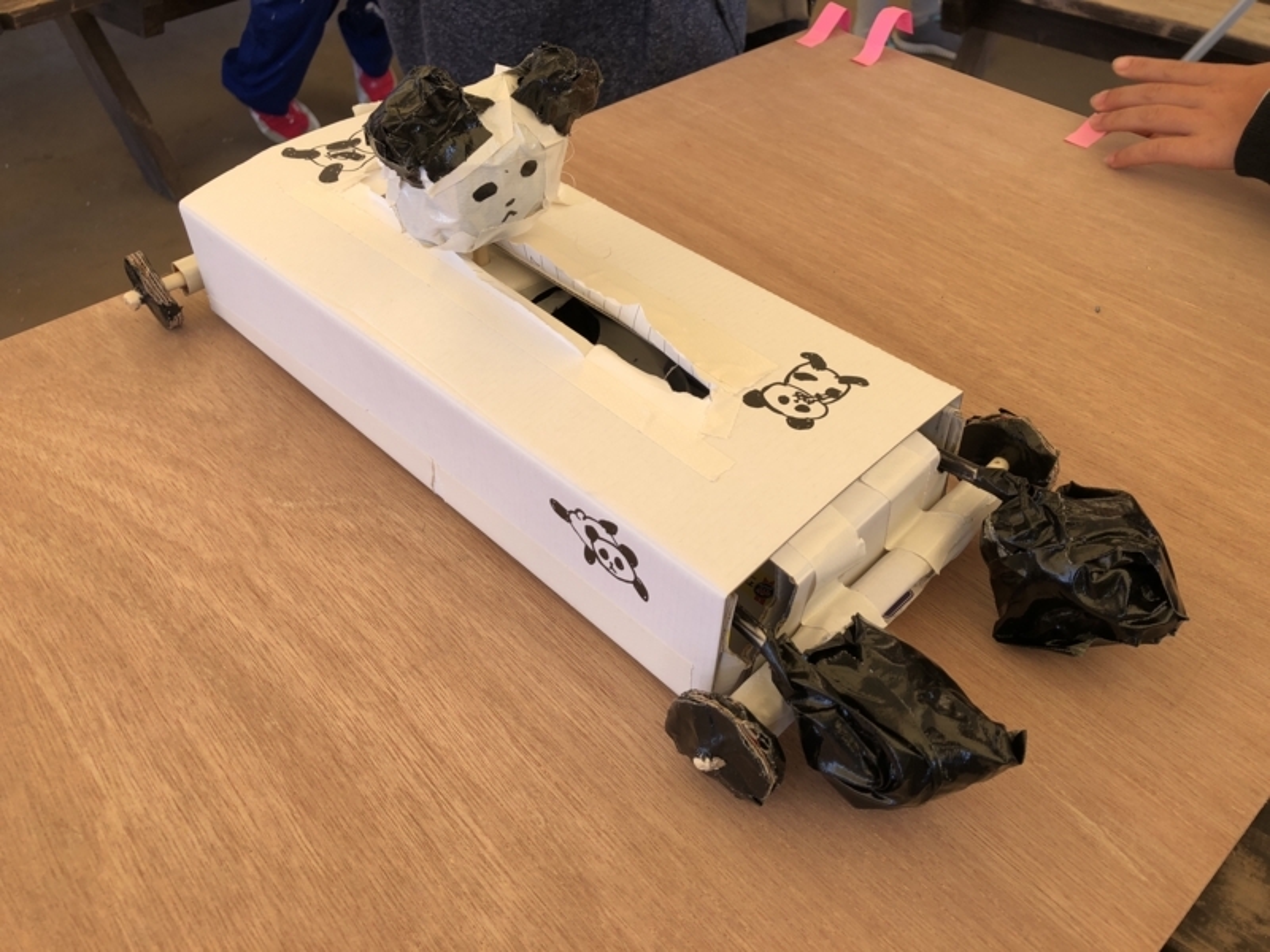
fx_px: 1027
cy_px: 476
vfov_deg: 49.7
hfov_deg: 63.4
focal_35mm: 28
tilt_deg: -44.2
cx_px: 635
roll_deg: -0.3
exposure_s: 1/143
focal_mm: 3.99
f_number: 1.8
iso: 20
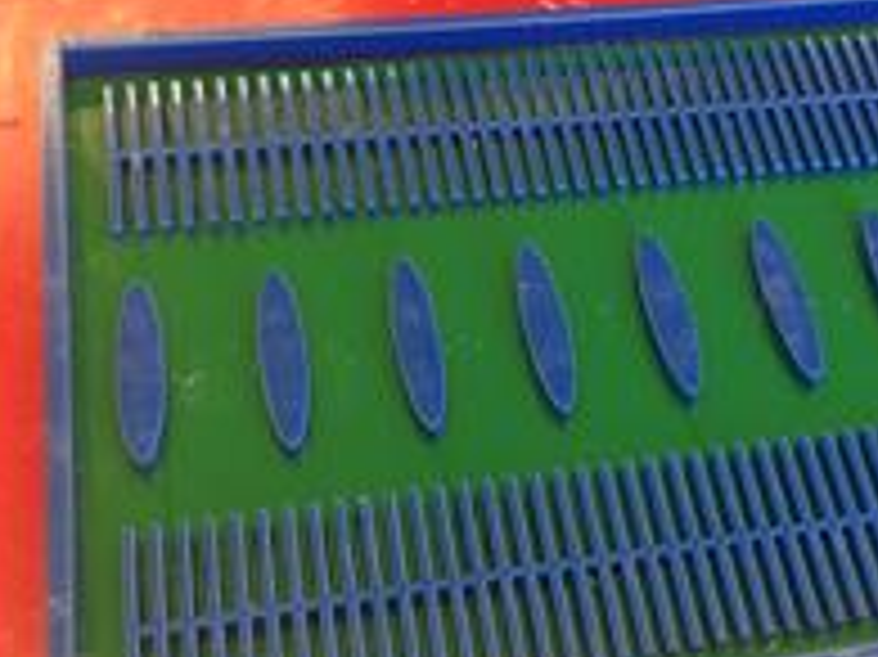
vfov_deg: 24.0
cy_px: 396
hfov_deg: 30.8
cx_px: 716
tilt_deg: -56.2
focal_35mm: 61
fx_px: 1546
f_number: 2.4
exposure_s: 1/20
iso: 50
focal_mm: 4.12
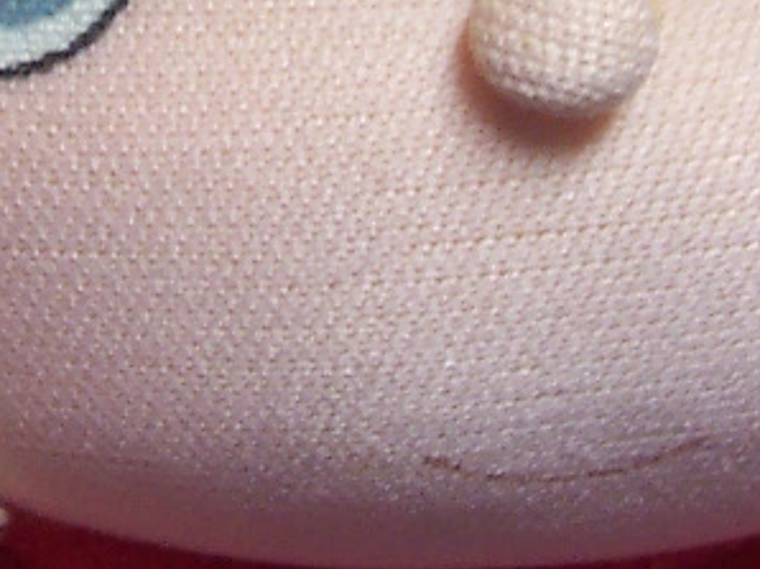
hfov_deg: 13.3
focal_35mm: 149
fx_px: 3269
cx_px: 293
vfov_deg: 9.8
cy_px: -156
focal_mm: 5.6
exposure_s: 1/45
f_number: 2.8
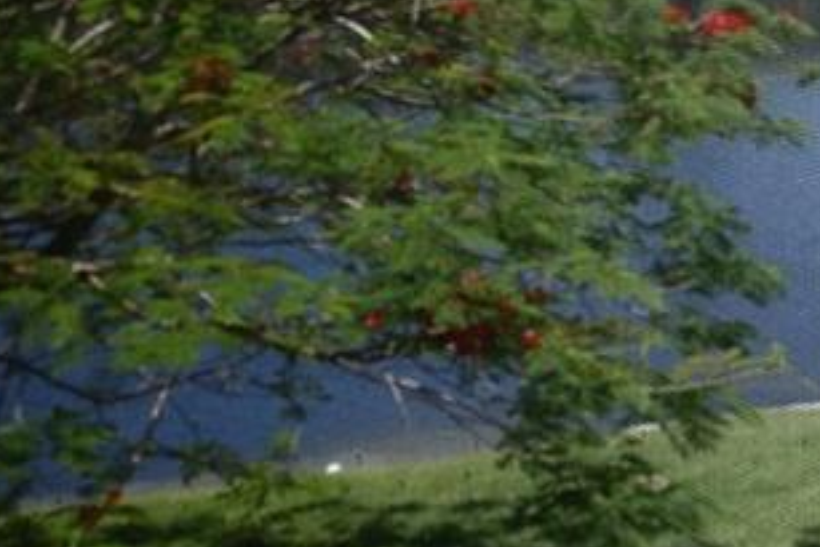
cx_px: 1034
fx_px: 1823
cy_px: -37
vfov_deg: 16.6
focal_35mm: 80
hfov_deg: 22.9
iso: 125
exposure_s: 1/640
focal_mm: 8.8
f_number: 4
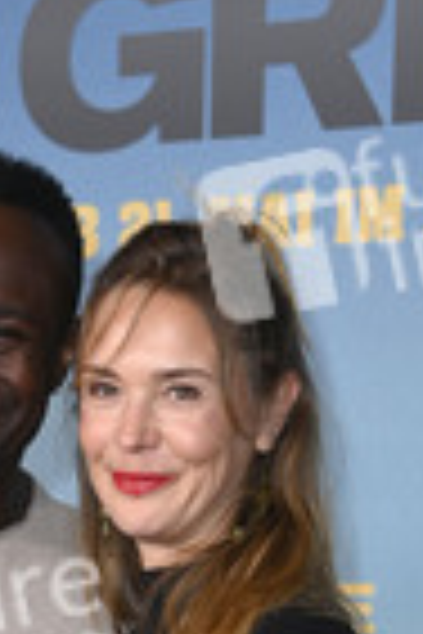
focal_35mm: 233
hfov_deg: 5.9
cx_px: 18
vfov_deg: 8.7
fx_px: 4106
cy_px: 890
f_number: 5.6
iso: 1250
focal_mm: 82
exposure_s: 1/250
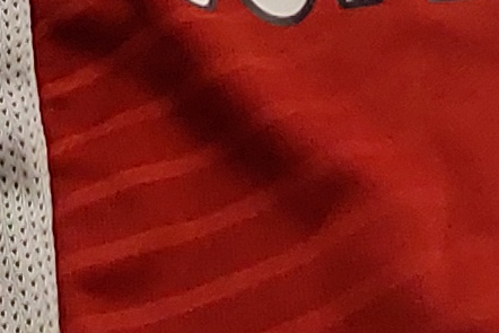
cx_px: -116
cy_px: -957
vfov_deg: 5.6
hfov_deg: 9.4
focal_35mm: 215
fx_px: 2981
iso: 100
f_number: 1.9
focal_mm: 2.91
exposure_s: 1/60
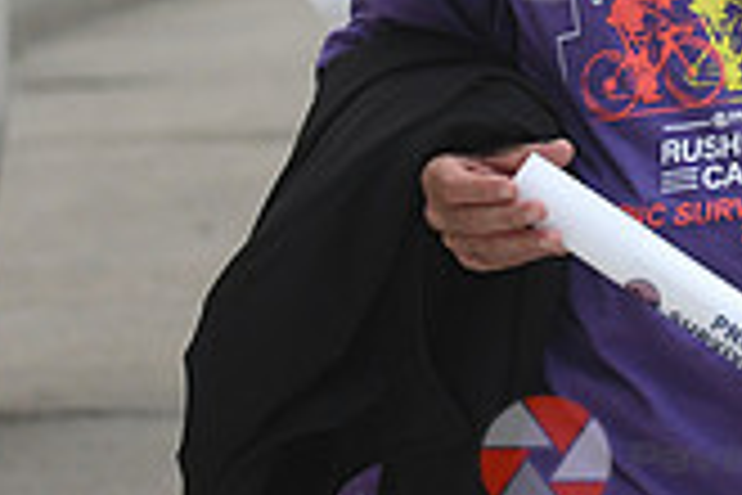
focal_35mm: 432
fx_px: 8903
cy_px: -214
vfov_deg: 3.2
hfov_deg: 4.7
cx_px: 1273
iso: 1250
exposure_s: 1/1000
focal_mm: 82
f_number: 4
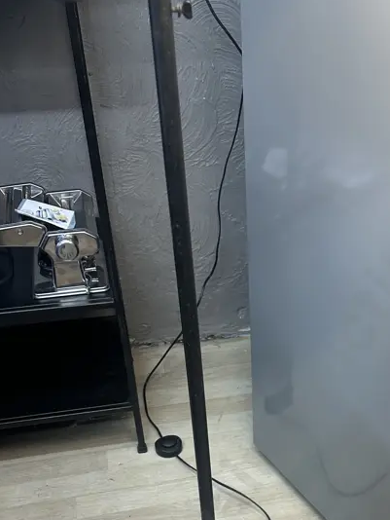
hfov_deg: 31.1
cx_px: 279
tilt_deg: -39.9
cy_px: 435
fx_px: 690
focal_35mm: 46
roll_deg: +0.9
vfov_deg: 39.2
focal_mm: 6.86
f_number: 1.78
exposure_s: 1/50
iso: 125
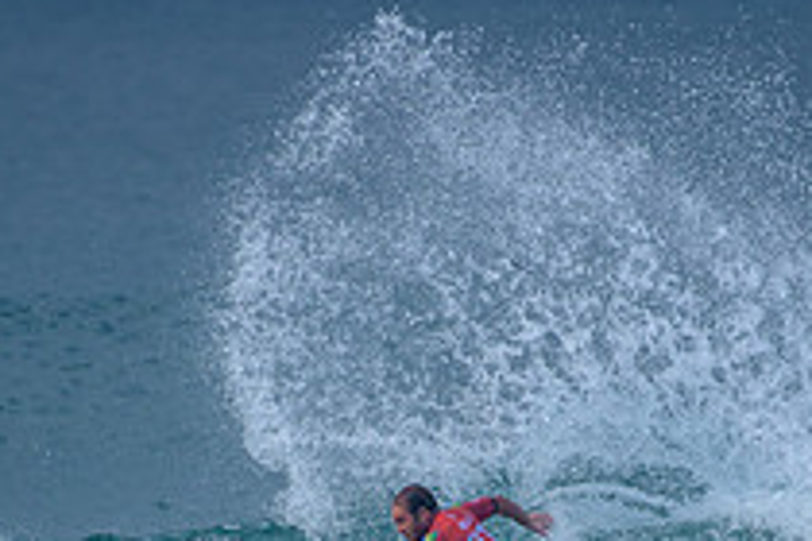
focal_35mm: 1404
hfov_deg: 1.5
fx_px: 31666
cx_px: 406
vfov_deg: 1.0
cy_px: 678
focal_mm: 500
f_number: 5.6
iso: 400
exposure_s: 1/2000
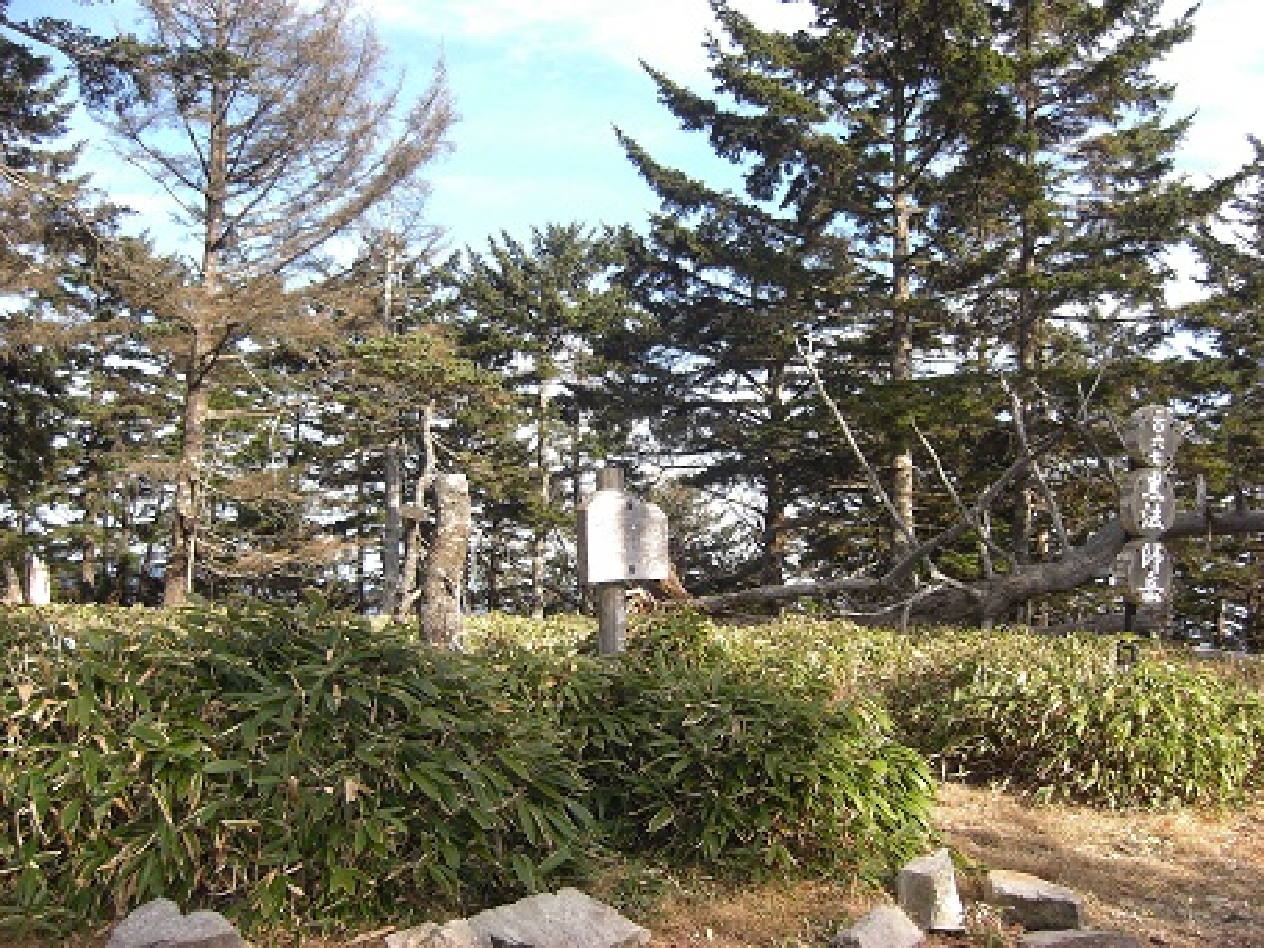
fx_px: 1388
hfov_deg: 49.0
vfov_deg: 37.7
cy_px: 474
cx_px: 632
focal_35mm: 38
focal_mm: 7.9
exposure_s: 1/400
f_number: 2.8
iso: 80
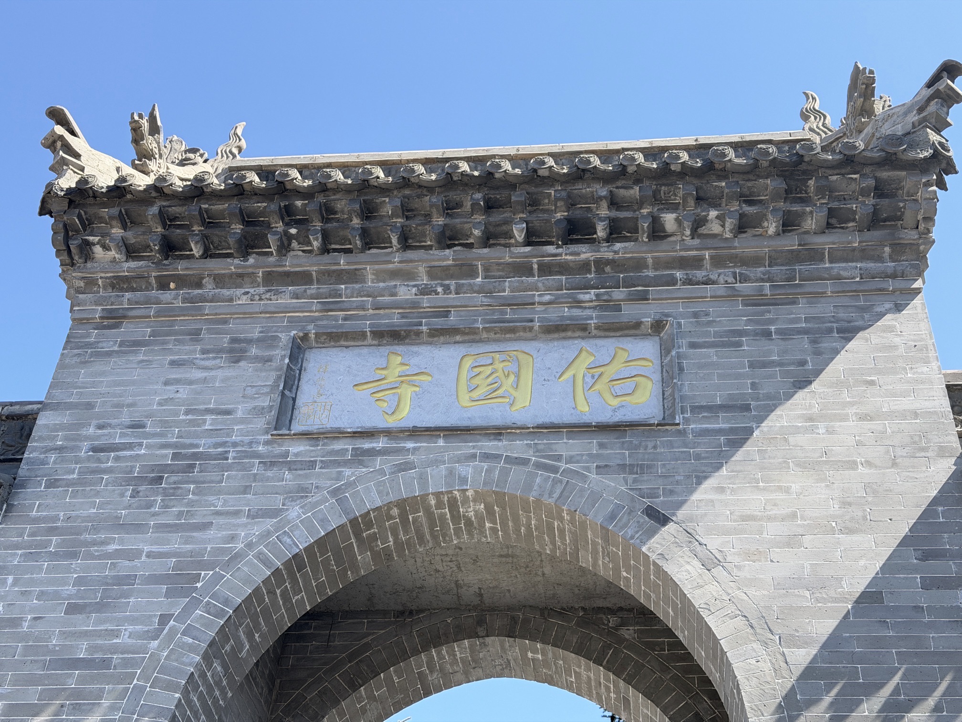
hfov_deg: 39.7
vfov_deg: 30.3
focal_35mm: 48
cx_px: 481
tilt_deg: +40.6
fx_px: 1334
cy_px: 361
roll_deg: -4.2
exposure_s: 1/1149
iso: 64
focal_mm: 6.76
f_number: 1.78
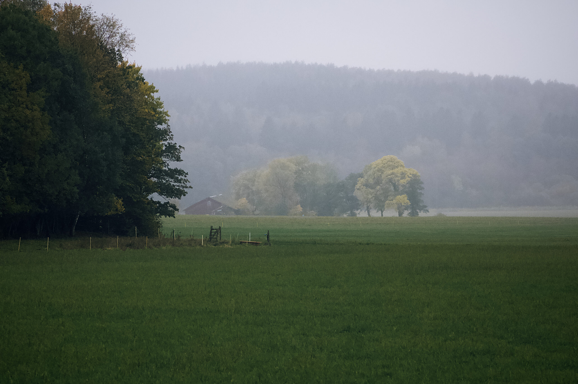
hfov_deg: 13.1
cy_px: 192
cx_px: 289
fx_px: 2526
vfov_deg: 8.7
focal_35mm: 158
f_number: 4.5
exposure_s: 1/1250
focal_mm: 105
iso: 2000
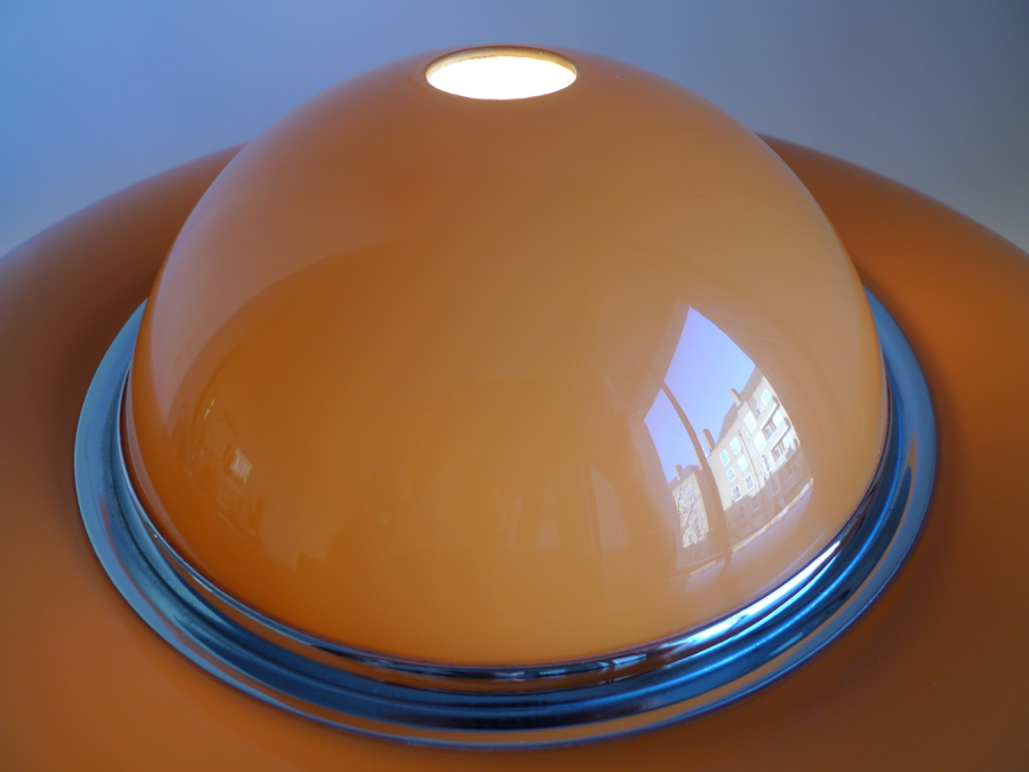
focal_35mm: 24
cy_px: 386
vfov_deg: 56.8
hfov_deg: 71.6
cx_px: 514
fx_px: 713
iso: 80
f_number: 2
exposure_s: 1/60
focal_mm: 5.1
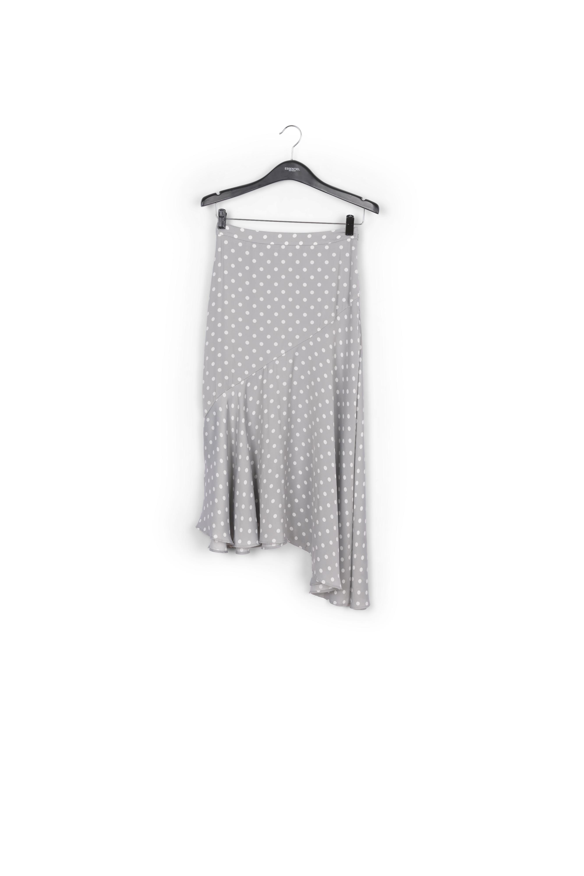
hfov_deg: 35.9
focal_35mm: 37
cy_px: 438
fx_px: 900
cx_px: 292
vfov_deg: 51.9
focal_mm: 37
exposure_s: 1/125
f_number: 13
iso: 100
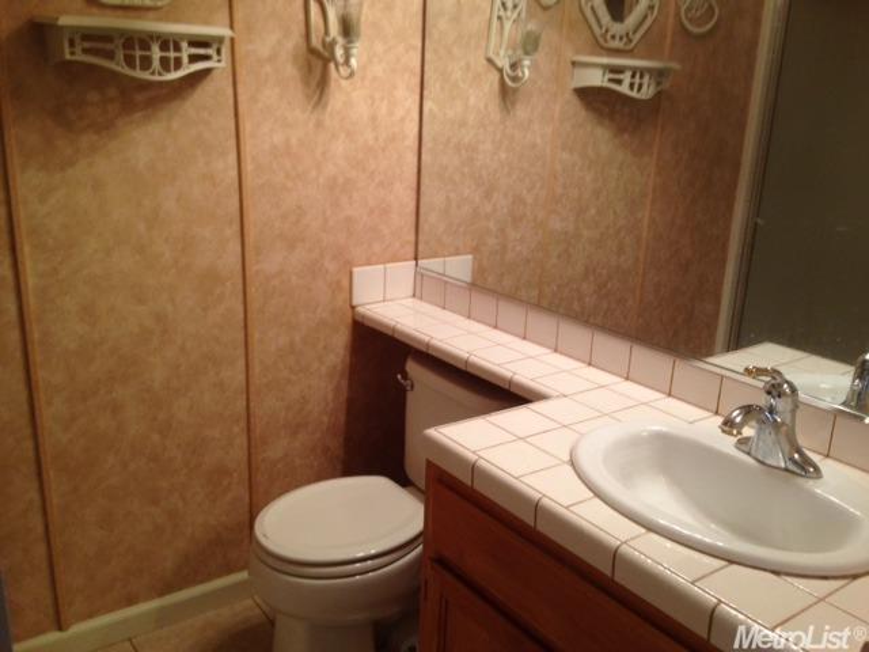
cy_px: 326
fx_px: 828
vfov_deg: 42.9
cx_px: 434
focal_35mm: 33
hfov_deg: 55.4
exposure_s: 1/20
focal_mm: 4.12
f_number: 2.4
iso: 50
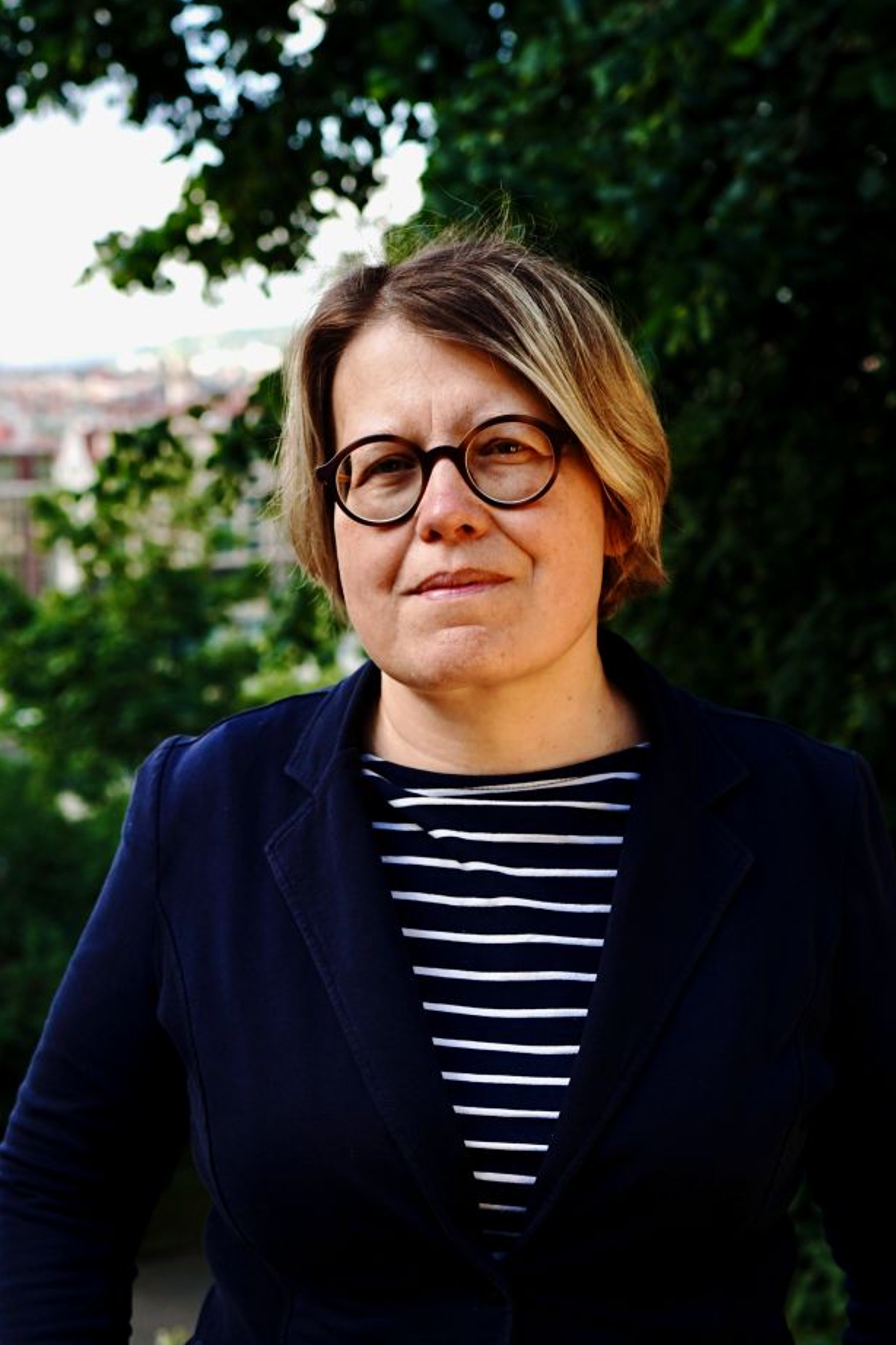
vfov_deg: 34.9
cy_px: 816
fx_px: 2128
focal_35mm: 57
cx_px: 308
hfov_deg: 23.7
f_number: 3.5
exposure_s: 1/640
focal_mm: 35
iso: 200
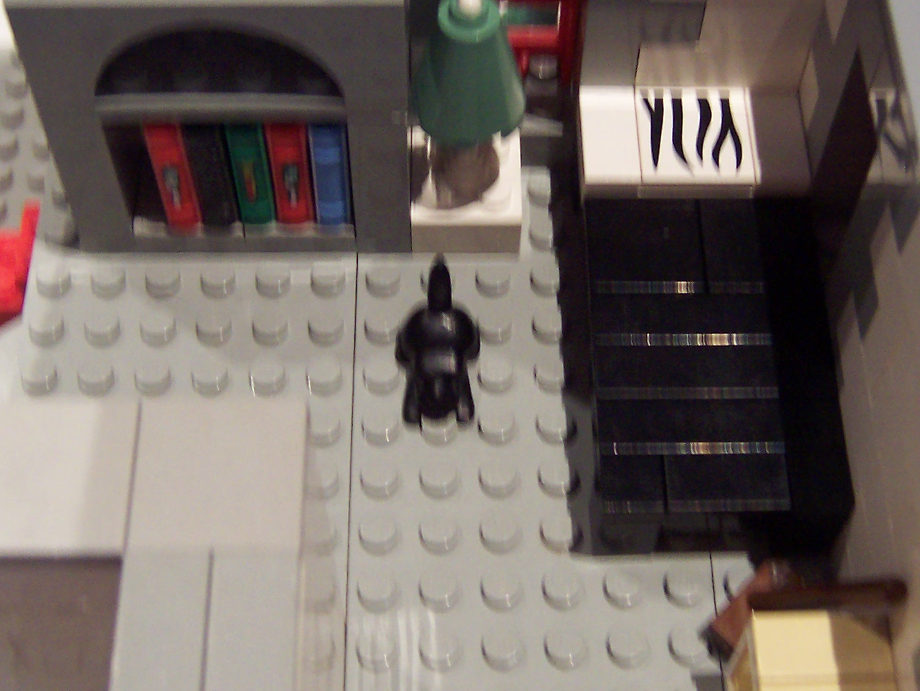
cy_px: 270
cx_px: 526
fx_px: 1515
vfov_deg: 25.6
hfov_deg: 33.7
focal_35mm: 57
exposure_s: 1/10
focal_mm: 5.6
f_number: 2.8
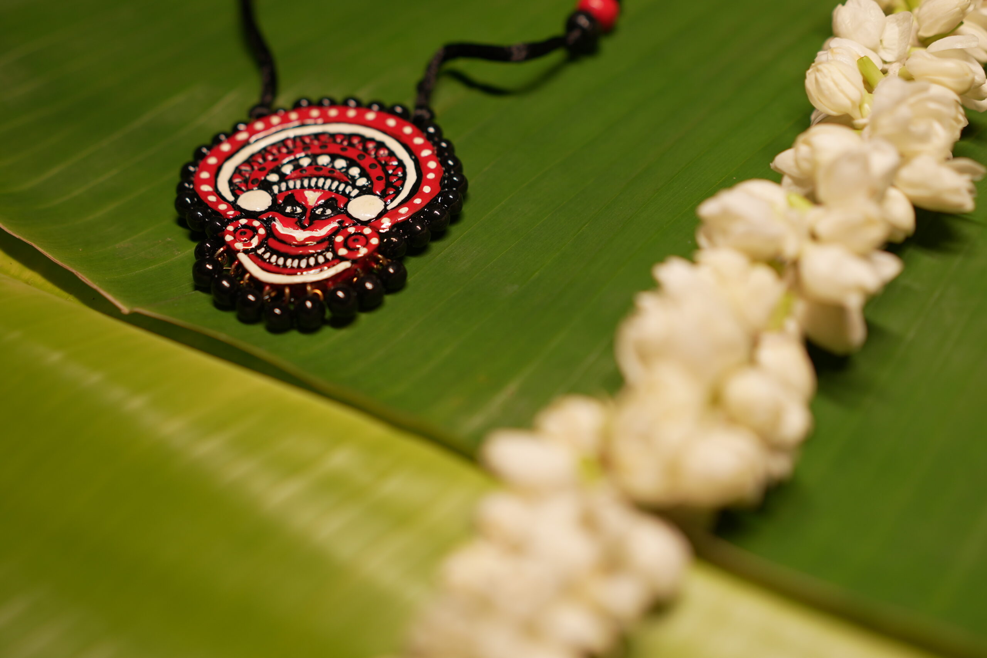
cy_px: 329
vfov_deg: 26.0
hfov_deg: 38.2
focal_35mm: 52
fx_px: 1426
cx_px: 494
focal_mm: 35
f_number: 2
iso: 160
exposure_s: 1/200
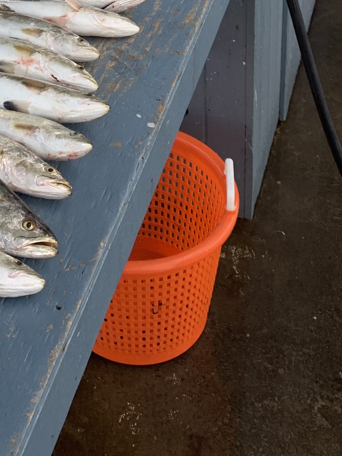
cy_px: -121
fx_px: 869
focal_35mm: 66
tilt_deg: -20.9
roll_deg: +4.1
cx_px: -3
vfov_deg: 25.6
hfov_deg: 21.4
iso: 25
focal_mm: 4.25
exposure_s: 1/194
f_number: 1.8
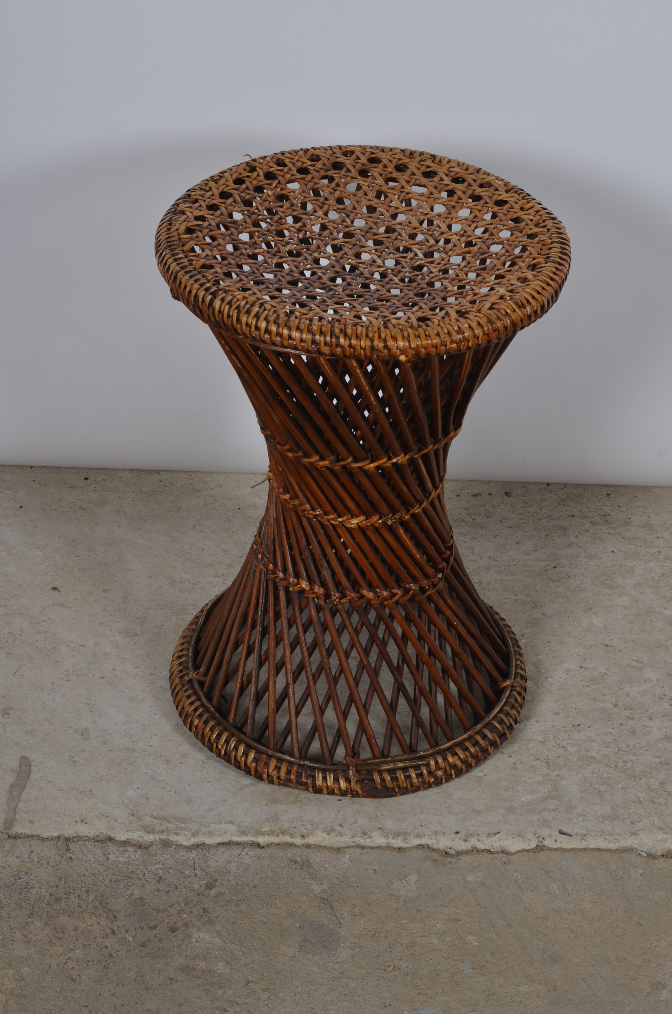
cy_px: 507
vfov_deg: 27.0
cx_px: 336
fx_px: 2109
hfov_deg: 18.1
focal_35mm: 75
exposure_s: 1/125
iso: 100
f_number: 11
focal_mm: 50
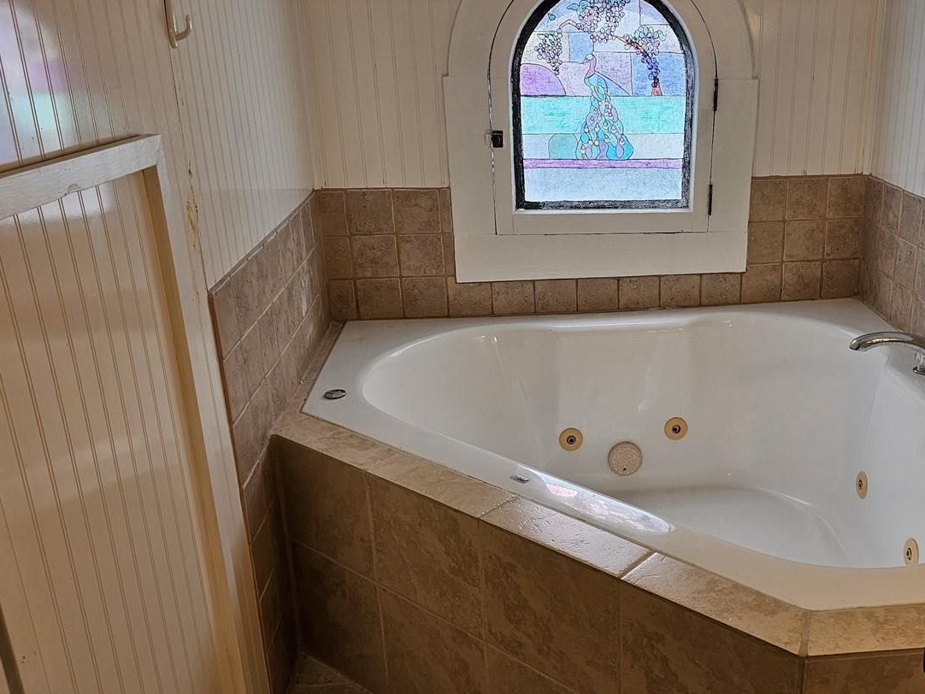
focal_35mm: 34
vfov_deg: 41.8
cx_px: 633
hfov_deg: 52.7
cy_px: 364
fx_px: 909
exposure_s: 1/120
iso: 32
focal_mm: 6.3
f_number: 1.7
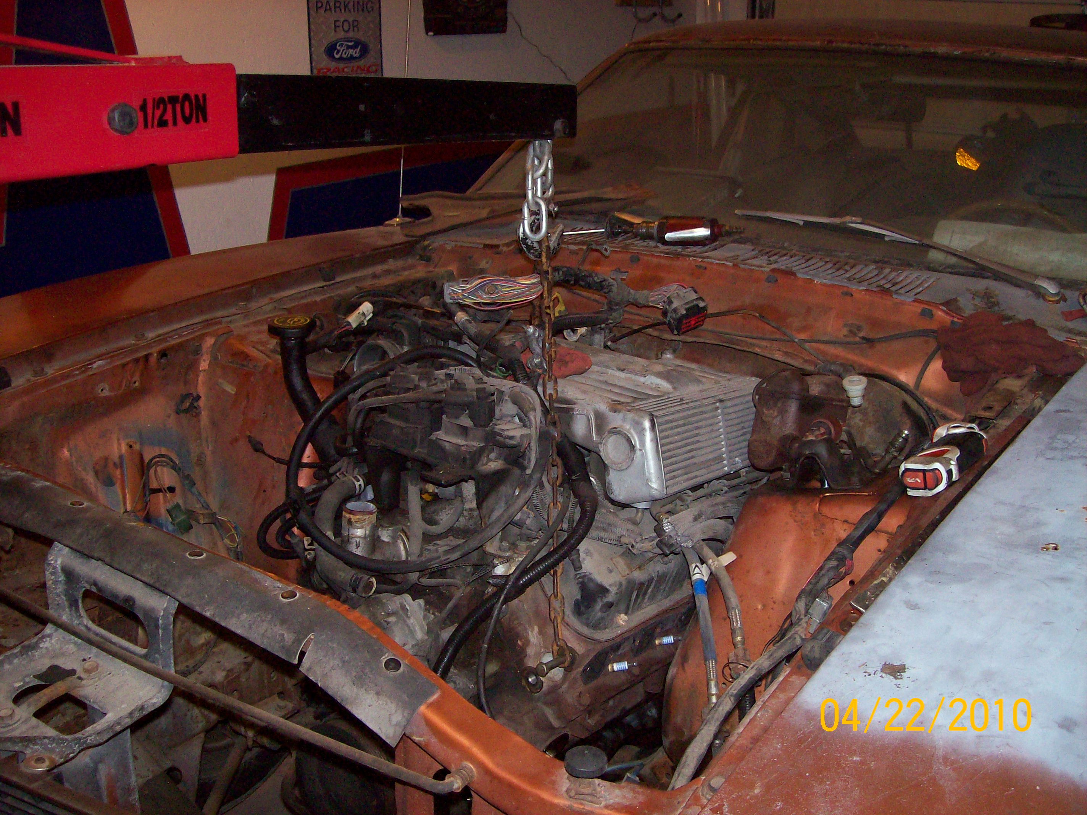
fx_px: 1130
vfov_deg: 39.6
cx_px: 544
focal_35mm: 36
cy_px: 408
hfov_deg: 51.4
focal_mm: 6
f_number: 2.7
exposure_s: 1/64
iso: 140
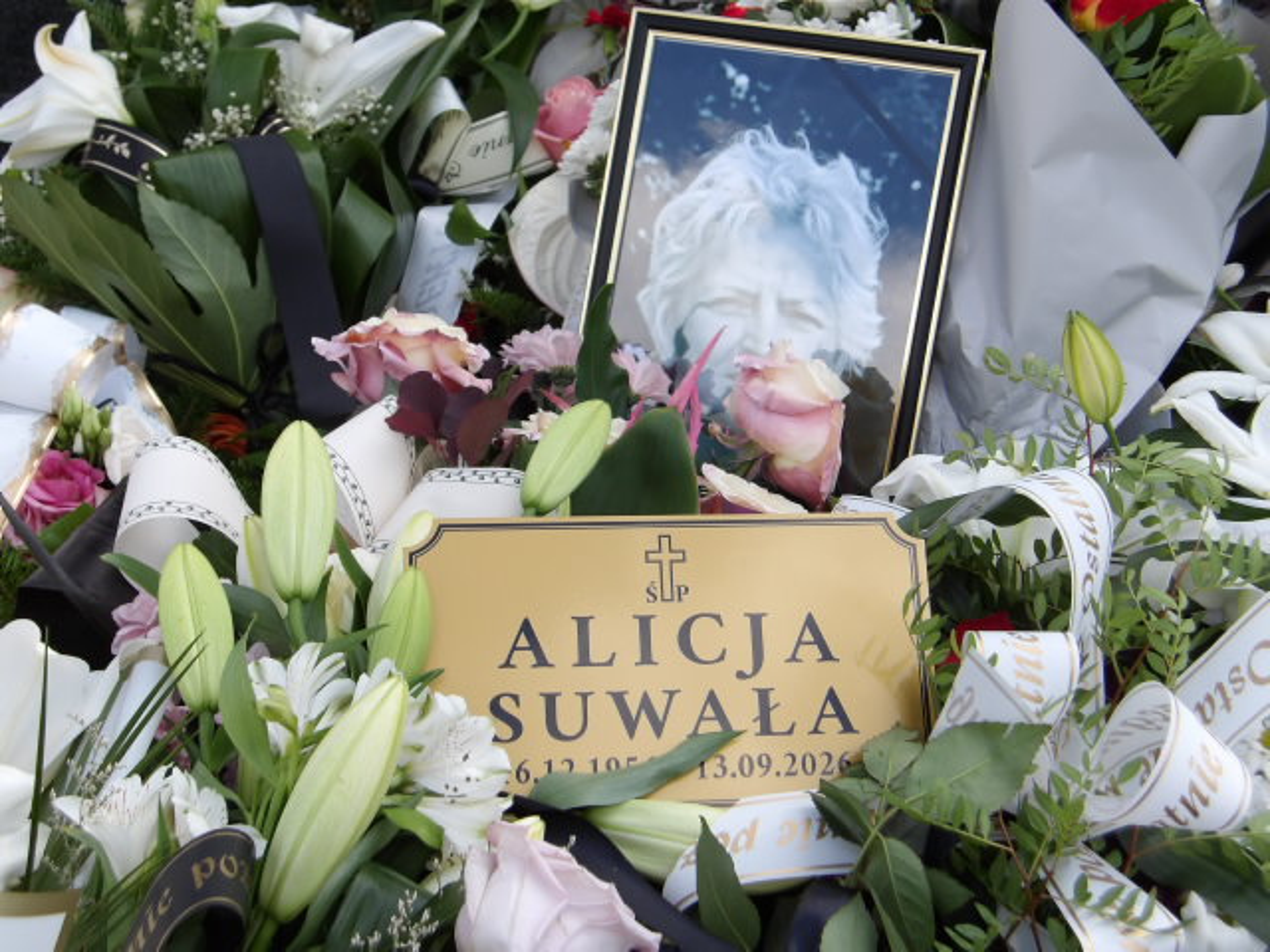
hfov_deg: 36.2
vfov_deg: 27.5
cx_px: 635
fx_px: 1944
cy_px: 476
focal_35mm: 53
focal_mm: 9.4
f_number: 4.2
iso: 100
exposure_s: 1/259
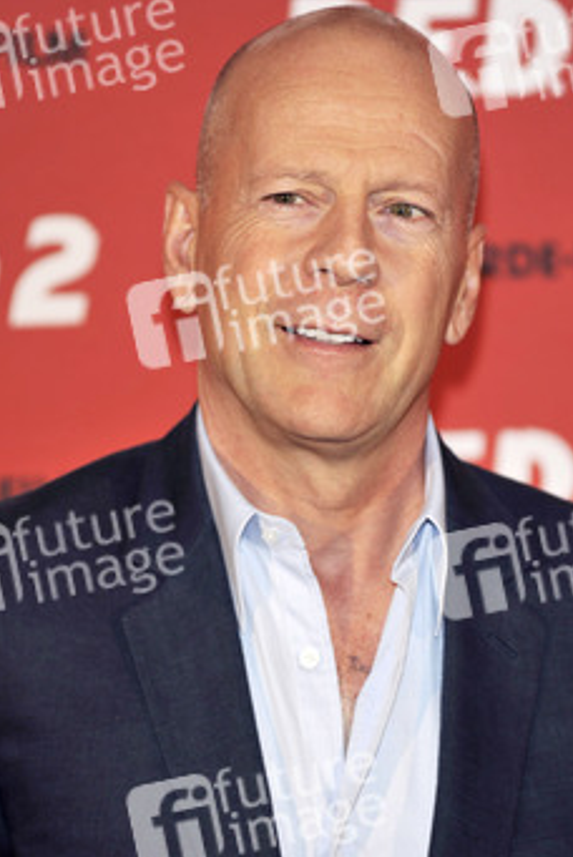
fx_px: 5170
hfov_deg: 6.3
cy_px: 435
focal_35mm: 217
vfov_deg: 9.5
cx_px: 330
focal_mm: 185
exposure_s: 1/250
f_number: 4
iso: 400
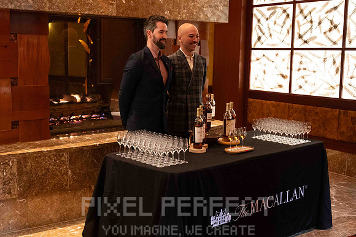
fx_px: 479
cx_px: 151
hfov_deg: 40.7
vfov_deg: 27.8
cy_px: 114
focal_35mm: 48
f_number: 5
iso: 12800
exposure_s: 1/60
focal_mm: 42
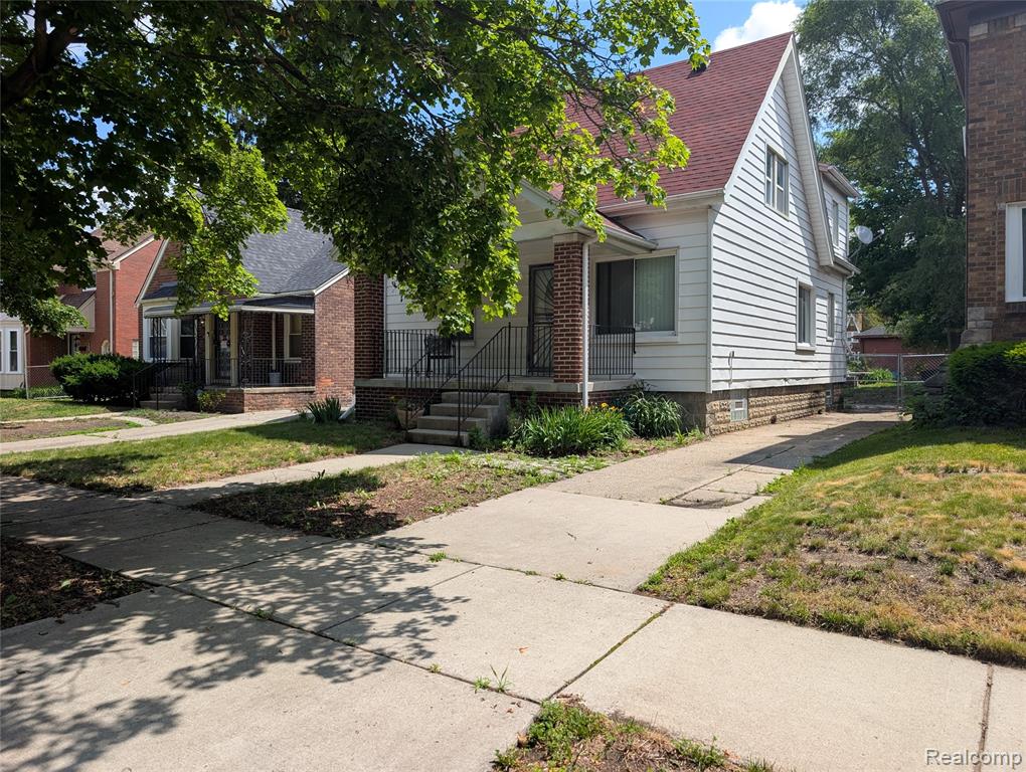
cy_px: 386
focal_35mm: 24
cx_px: 513
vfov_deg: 56.9
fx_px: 712
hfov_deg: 71.5
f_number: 1.68
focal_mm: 6.9
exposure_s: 1/907
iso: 20
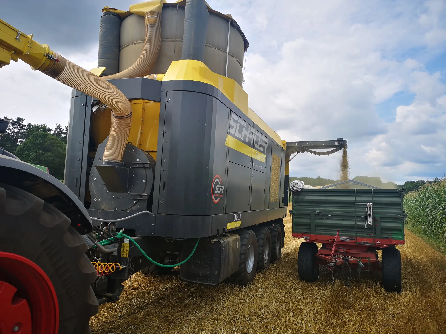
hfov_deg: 65.3
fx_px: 348
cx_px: 223
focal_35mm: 27
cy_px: 167
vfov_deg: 51.4
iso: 50
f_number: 1.8
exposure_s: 1/1821
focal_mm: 3.95
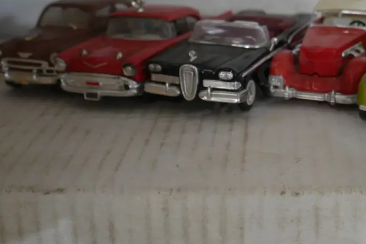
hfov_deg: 28.2
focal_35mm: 71
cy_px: 88
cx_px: 252
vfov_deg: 19.1
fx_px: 722
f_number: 5.1
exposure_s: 1/50
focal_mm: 23
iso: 3200
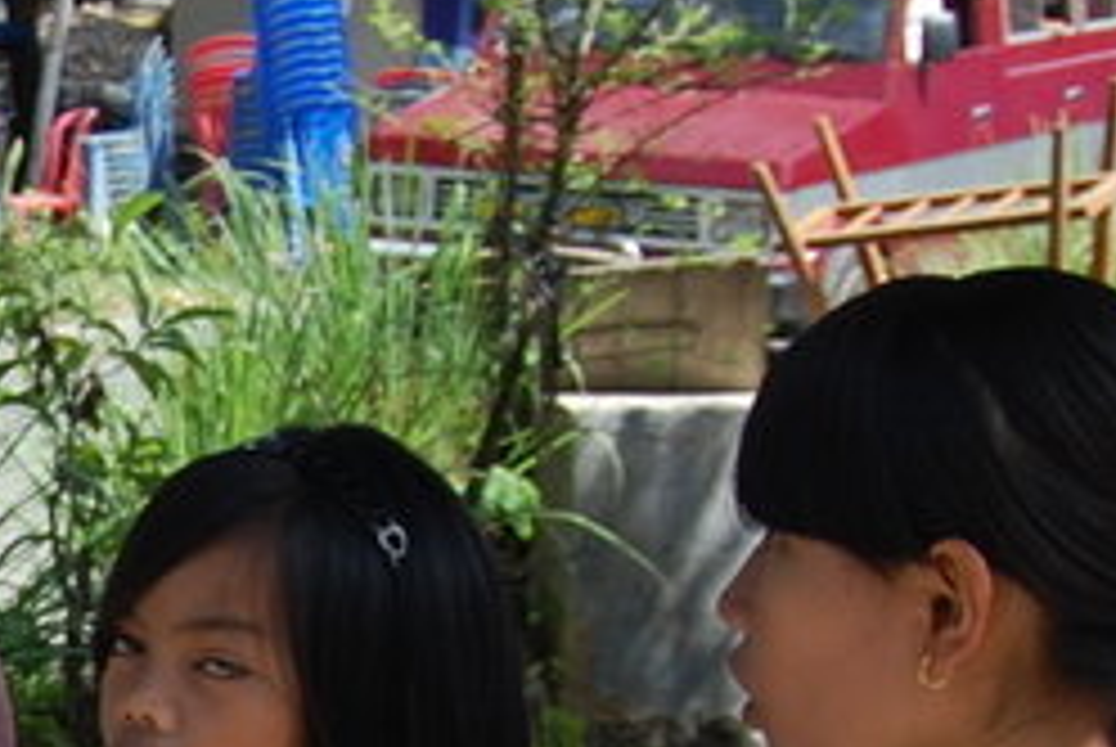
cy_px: 956
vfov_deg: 9.9
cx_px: -702
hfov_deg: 13.9
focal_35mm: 136
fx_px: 4221
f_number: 8
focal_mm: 22
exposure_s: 1/250
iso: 200
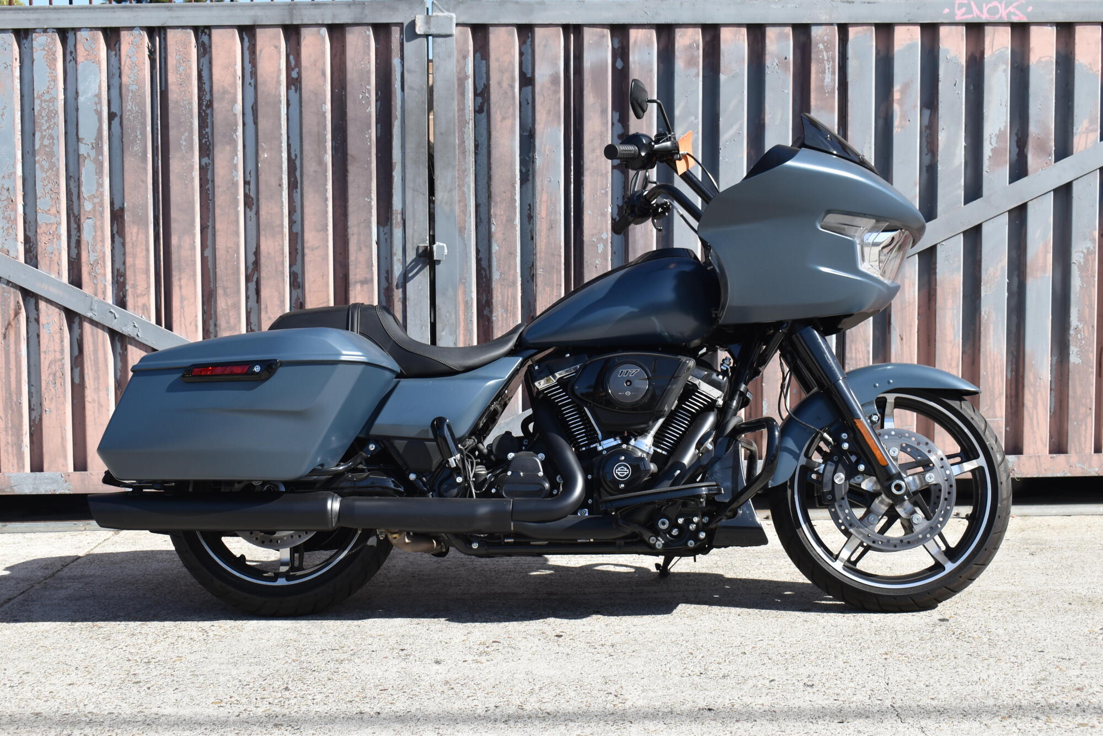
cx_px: 552
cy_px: 368
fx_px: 1563
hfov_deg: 38.9
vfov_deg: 26.5
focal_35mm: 51
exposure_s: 1/250
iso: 125
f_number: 8
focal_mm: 34
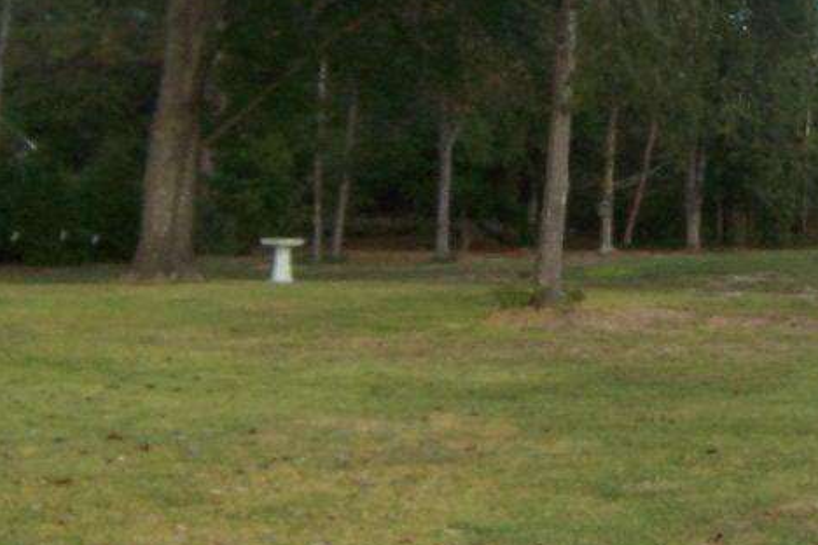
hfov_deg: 22.6
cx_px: 710
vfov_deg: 15.4
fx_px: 1999
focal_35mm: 88
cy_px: 98
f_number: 3.4
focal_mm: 5.5
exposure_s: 1/250
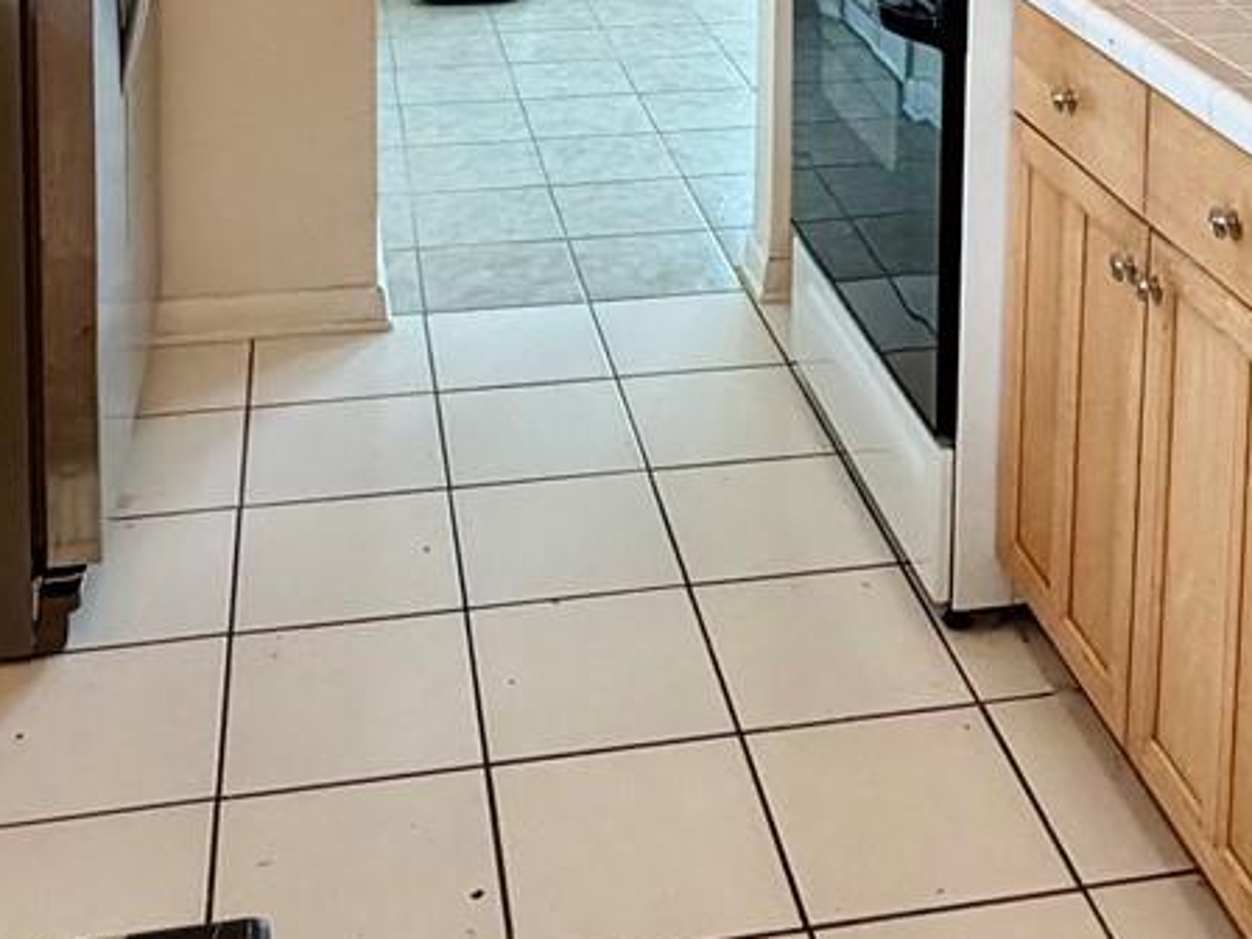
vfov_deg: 25.0
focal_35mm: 50
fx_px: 1808
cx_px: 701
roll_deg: +0.0
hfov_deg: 38.1
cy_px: -296
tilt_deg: -7.8
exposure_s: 1/121
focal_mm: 2.22
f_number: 2.2
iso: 320
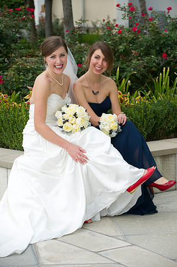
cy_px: 134
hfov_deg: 11.8
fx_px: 857
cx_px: 88
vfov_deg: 17.7
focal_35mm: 116
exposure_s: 1/200
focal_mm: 116
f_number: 4.5
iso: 200
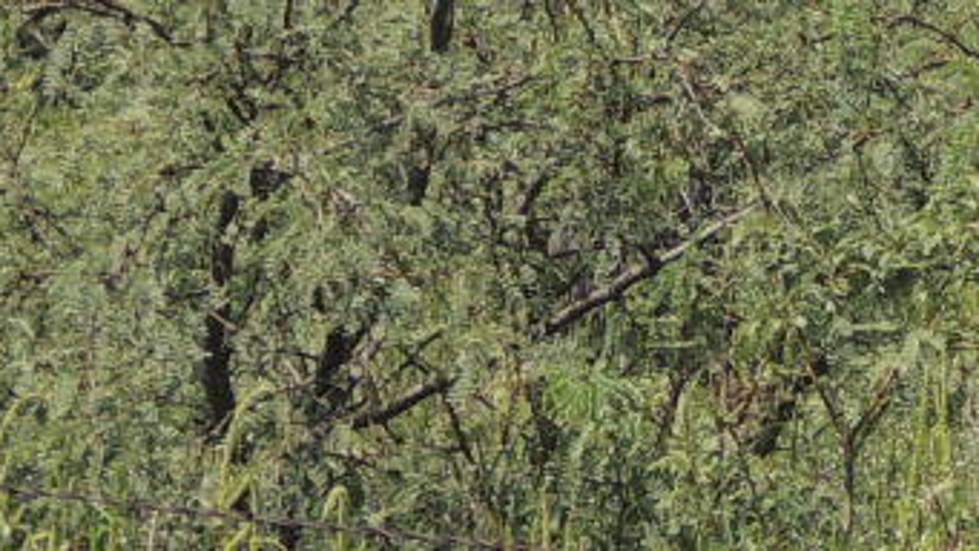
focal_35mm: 537
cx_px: 543
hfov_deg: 4.0
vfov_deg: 2.3
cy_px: -184
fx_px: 13943
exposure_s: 1/640
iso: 100
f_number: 4.2
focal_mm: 18.7
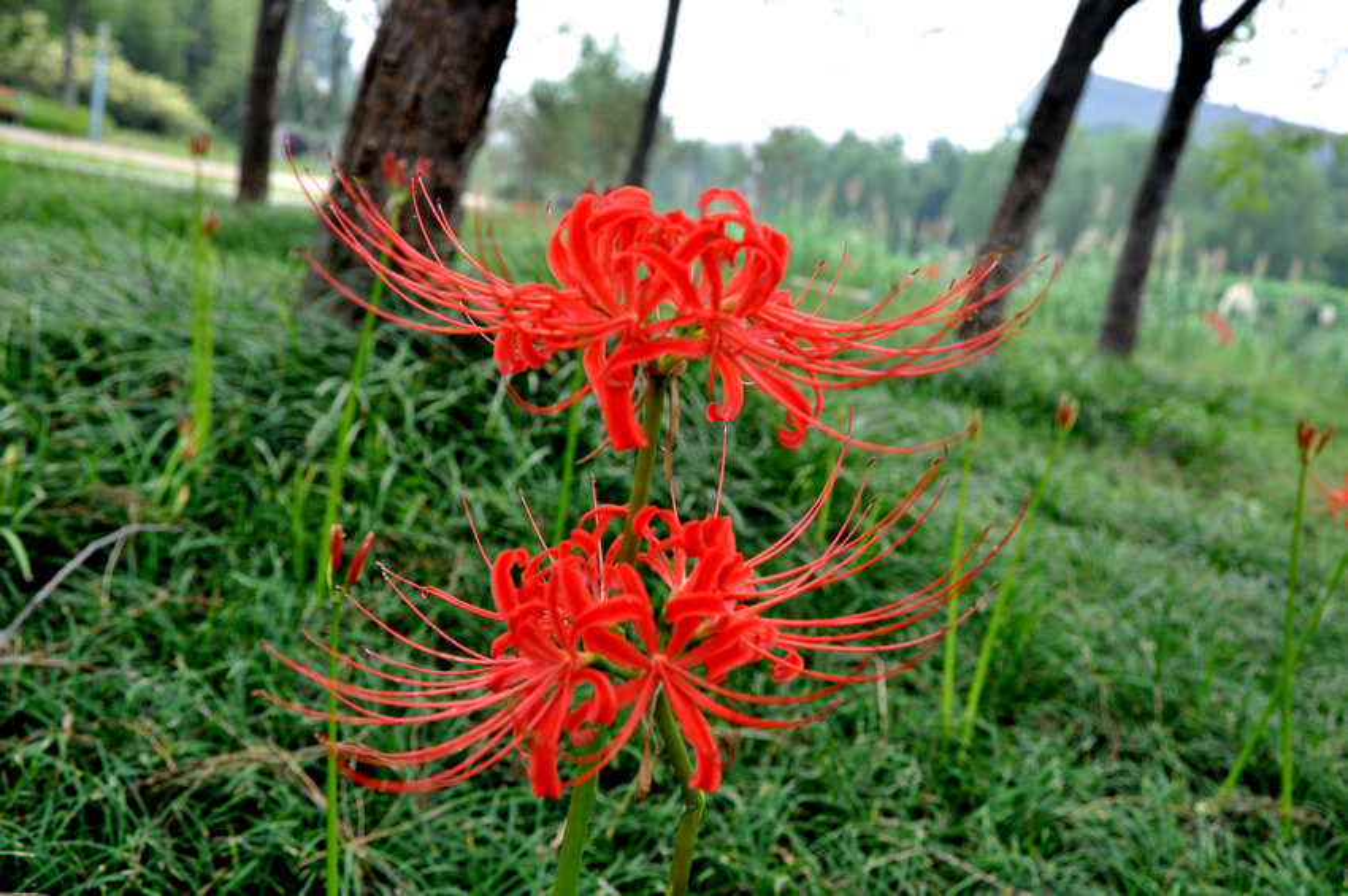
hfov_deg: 49.6
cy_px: 448
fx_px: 1459
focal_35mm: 39
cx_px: 674
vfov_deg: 34.1
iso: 200
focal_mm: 26
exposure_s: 1/200
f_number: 8
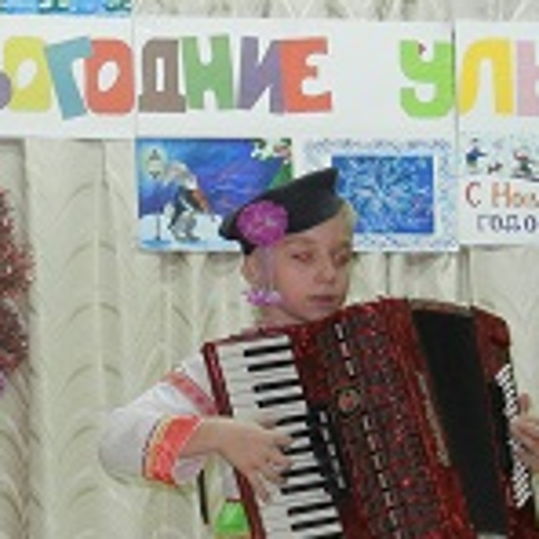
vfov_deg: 12.3
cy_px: 452
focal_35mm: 141
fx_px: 2484
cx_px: 106
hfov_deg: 12.3
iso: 491
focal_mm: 10.6
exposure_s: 1/30
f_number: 4
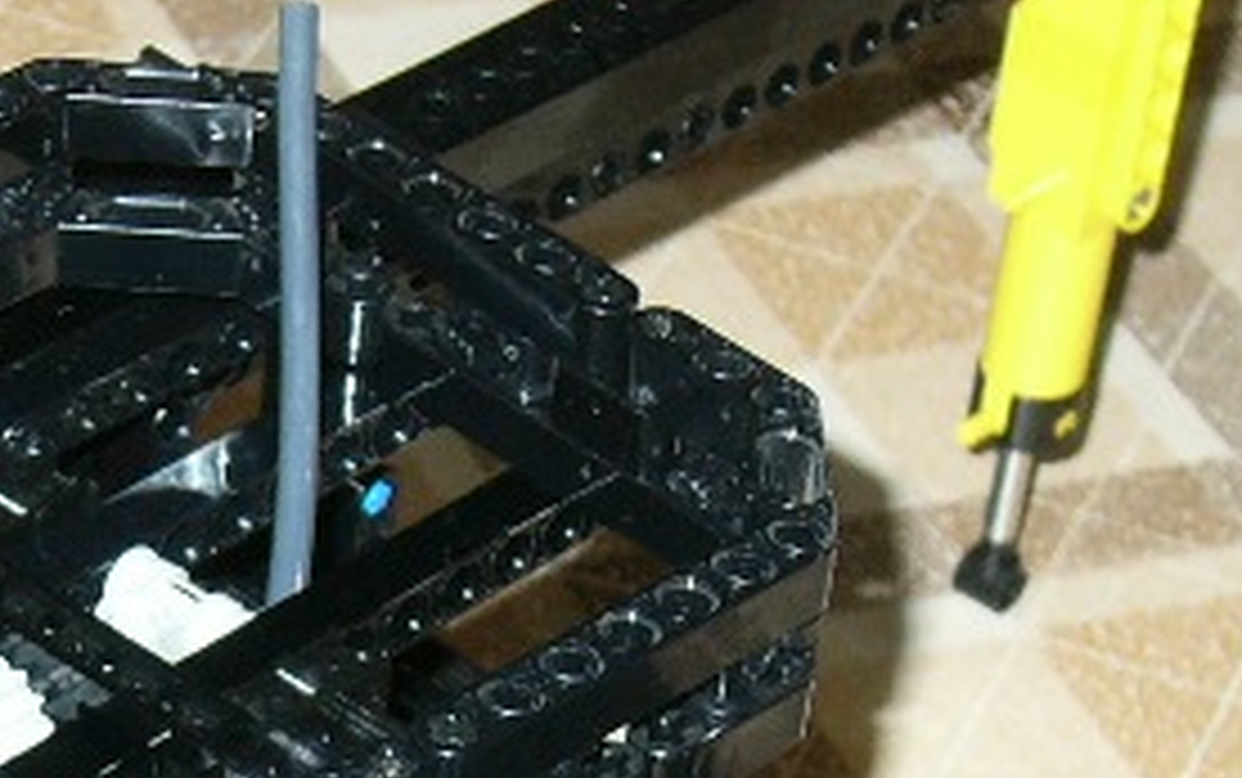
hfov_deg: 12.0
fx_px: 5827
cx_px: -4
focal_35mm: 172
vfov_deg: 7.6
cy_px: 814
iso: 200
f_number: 4
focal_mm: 11.6
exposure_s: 1/60
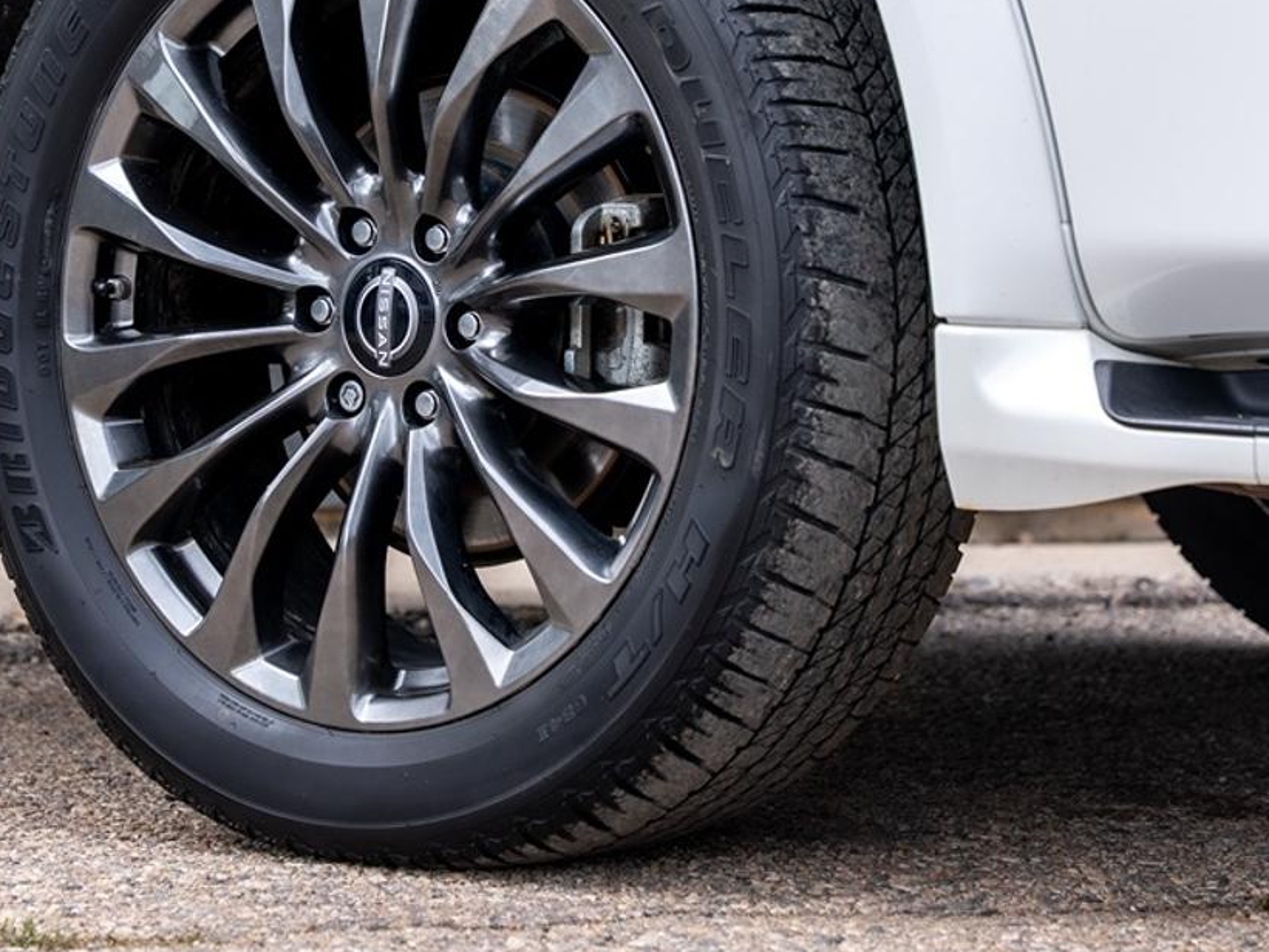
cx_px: 521
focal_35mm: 117
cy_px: 300
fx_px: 4290
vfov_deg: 12.6
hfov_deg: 16.8
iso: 100
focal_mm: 61.2
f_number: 4
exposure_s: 1/400
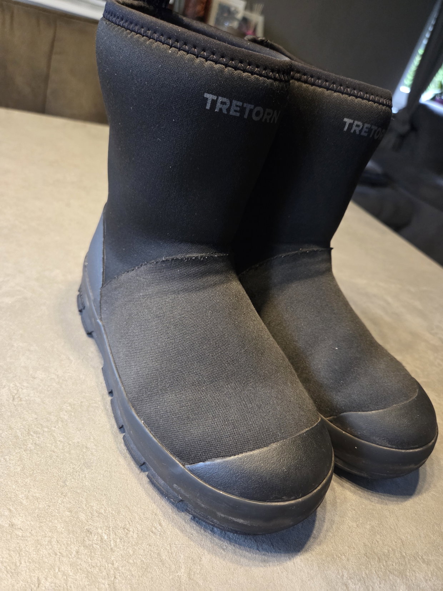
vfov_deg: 73.9
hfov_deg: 58.9
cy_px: 296
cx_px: 222
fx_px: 392
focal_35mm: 23
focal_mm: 5.4
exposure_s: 1/100
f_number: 1.8
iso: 1000
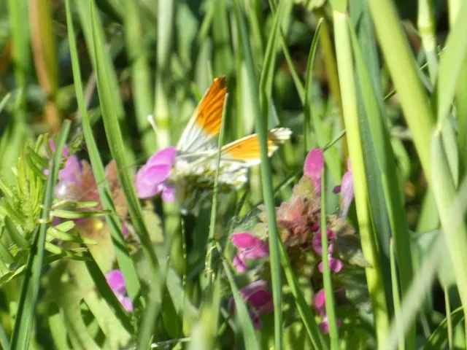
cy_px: 175
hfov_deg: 3.8
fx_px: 6948
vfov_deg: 2.9
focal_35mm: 515
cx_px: 234
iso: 125
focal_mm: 92.3
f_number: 5.6
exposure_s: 1/100
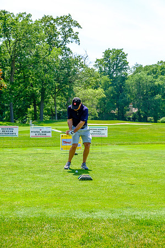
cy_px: 124
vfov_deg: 31.4
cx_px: 82
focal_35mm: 64
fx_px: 440
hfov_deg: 21.2
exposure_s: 1/250
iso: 200
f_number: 5.6
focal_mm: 42.5
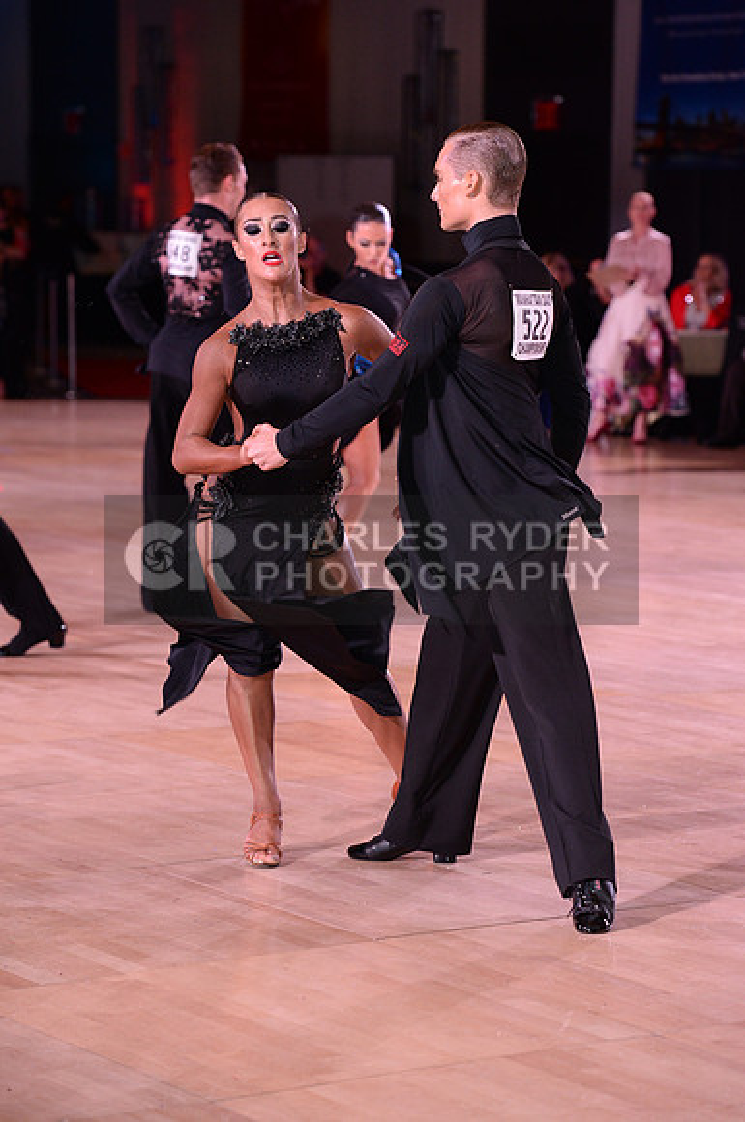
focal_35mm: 122
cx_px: 372
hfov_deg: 11.2
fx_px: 3798
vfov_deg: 16.8
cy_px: 561
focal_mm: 122
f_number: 4
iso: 2000
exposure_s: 1/250
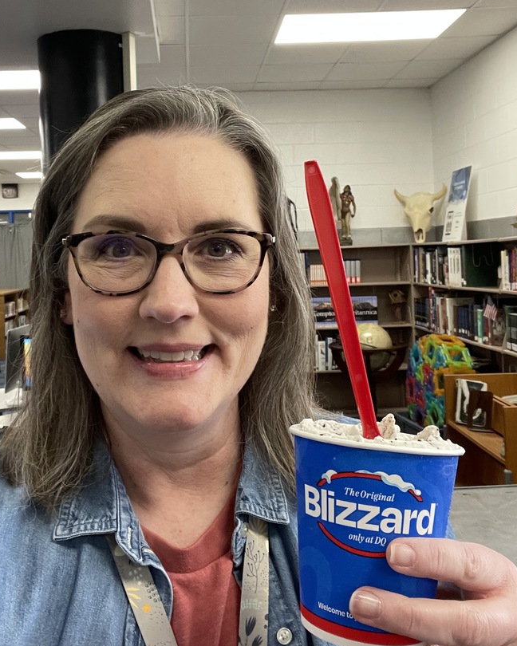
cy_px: 242
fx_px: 708
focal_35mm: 37
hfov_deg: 40.0
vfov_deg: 48.6
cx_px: 218
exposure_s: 1/60
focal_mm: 2.71
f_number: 2.2
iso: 200
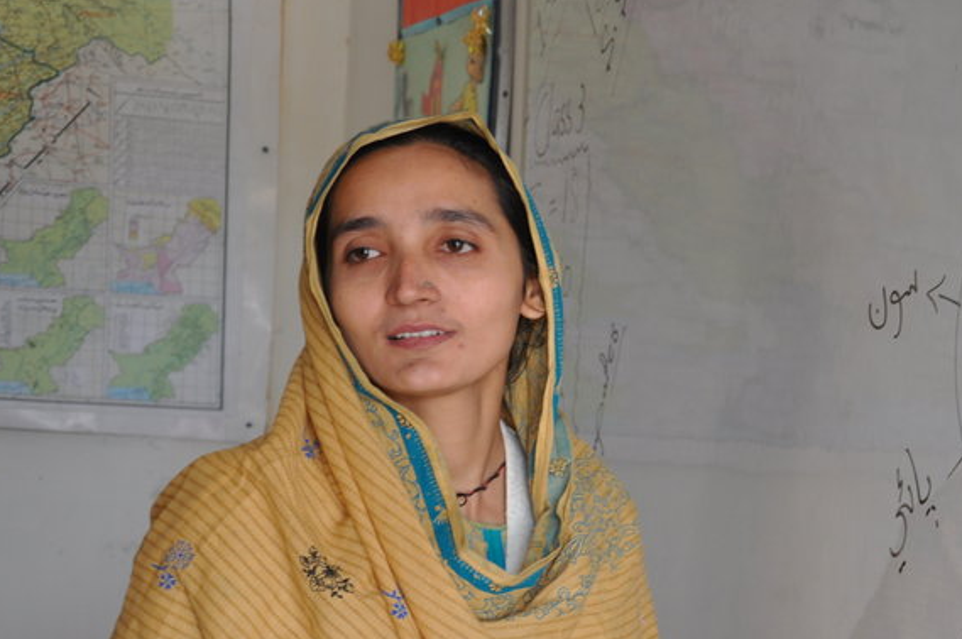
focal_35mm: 108
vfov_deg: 12.6
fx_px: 2883
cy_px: 541
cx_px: 820
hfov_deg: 18.7
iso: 280
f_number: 5.6
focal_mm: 40
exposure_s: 1/30
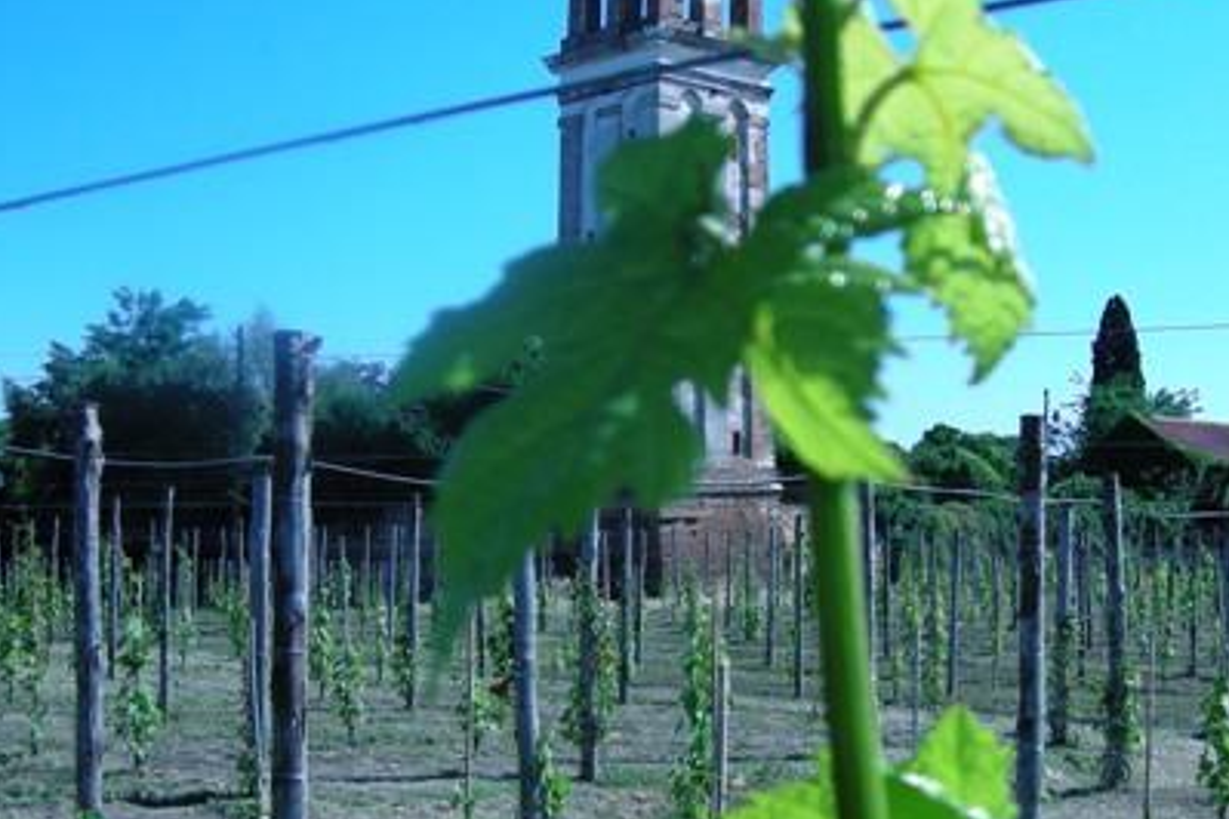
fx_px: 2048
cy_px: 557
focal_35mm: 60
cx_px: 819
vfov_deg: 22.5
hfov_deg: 33.1
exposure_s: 1/906
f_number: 3
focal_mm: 7.5
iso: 64
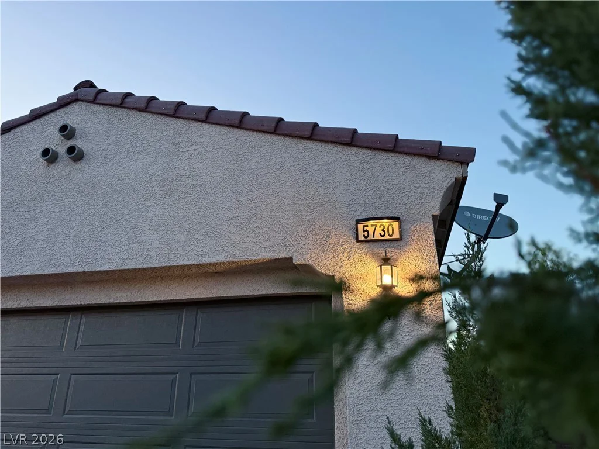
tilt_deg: +20.8
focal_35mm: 24
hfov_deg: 71.6
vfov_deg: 56.8
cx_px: 300
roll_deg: +0.1
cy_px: 224
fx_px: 415
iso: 250
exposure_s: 1/60
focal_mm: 6.76
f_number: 1.78
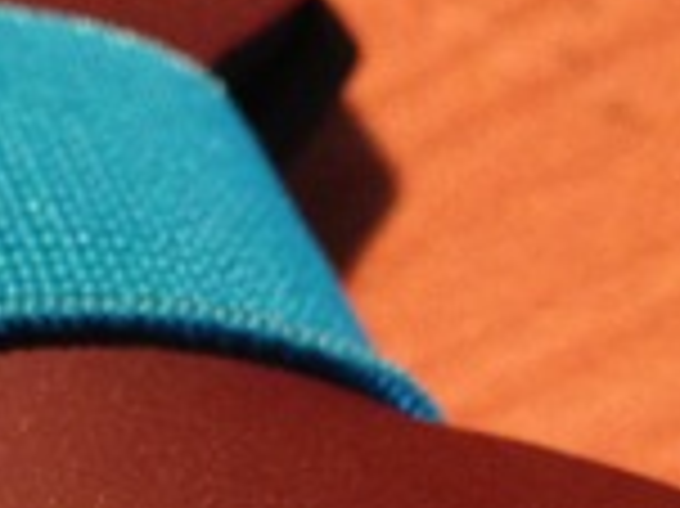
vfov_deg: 10.2
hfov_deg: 13.8
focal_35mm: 140
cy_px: 791
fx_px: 2748
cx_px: -77
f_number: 2.4
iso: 250
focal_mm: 4.13
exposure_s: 1/20
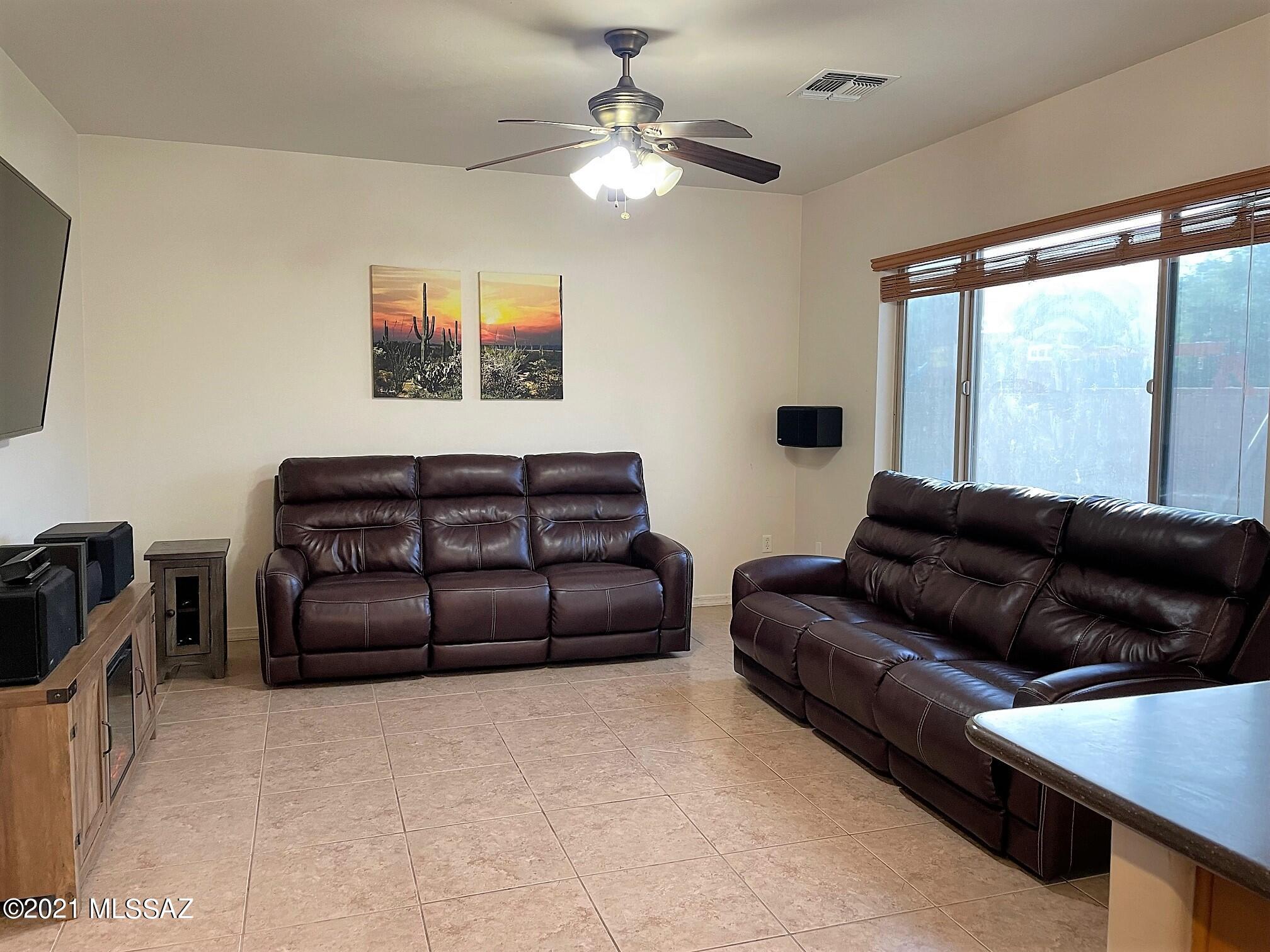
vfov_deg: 53.1
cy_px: 476
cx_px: 635
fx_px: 954
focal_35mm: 26
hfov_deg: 67.3
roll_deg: -0.5
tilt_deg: -4.8
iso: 200
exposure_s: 1/60
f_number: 1.6
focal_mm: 4.2
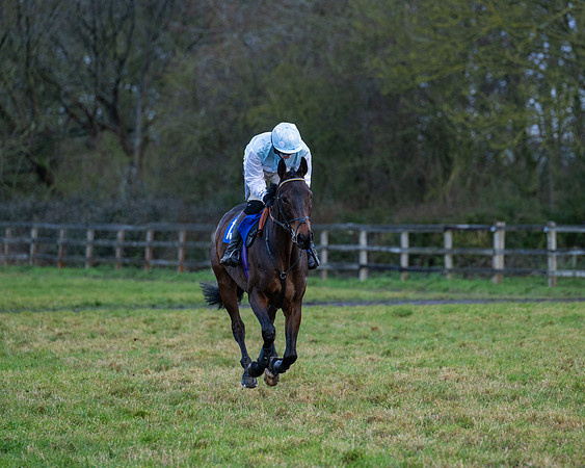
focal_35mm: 225
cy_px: 234
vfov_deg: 6.9
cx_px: 303
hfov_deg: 8.6
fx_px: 3898
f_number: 4
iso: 800
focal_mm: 200
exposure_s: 1/500
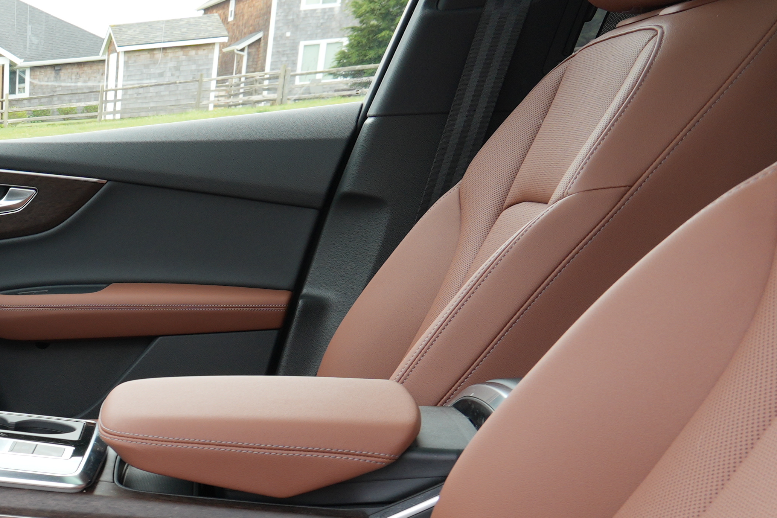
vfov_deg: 25.3
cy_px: 565
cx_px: -335
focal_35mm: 50
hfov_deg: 28.7
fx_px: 1068
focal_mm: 11
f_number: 4.5
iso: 100
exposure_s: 1/80
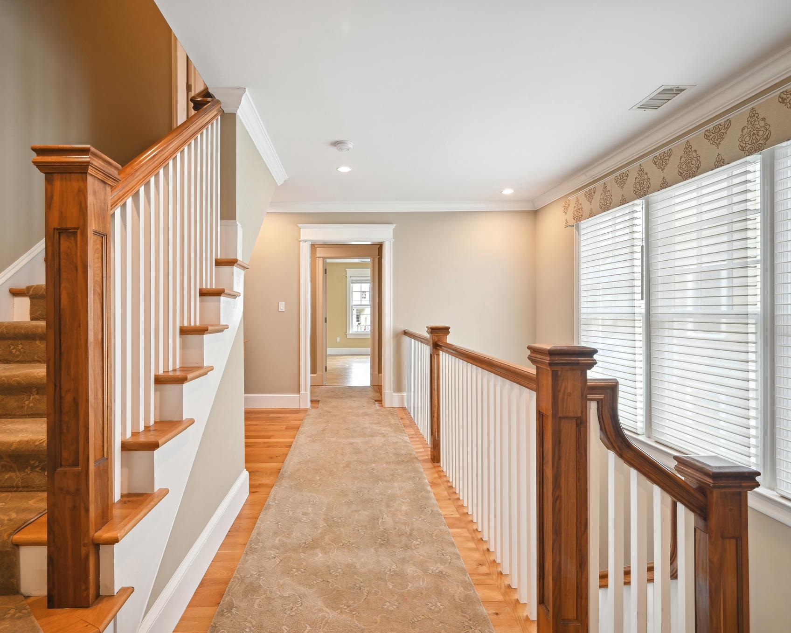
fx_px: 411
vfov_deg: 75.2
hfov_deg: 87.4
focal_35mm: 18
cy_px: 318
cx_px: 351
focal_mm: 15.5
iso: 200
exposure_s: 1/8
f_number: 9
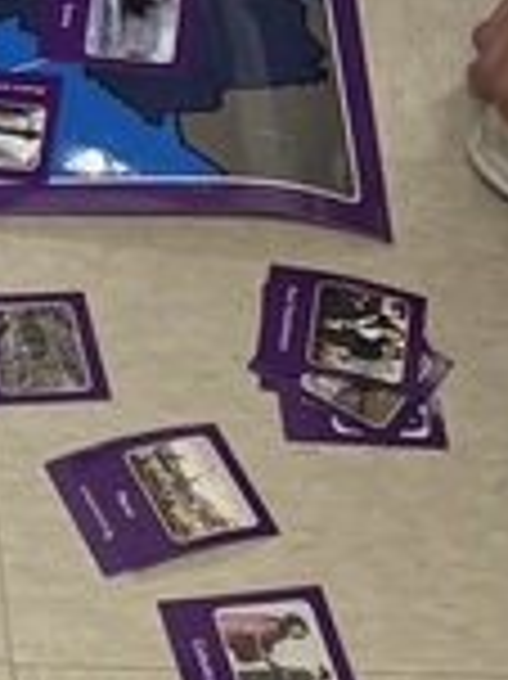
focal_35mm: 176
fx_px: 3449
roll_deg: -3.5
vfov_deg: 11.1
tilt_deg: -42.1
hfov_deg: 8.1
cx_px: -418
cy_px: -81
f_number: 1.6
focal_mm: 5.96
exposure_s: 1/60
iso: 80
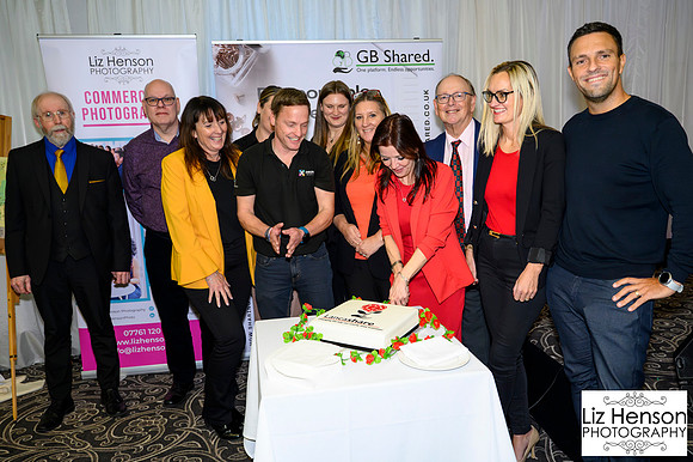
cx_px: 360
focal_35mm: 30
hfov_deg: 62.6
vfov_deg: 44.1
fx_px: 569
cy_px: 222
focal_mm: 28.5
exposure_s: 1/100
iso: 2500
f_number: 4.5
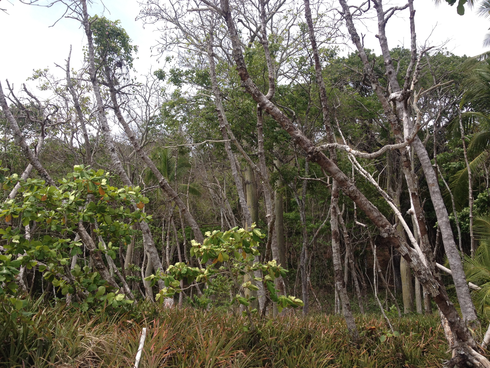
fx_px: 495
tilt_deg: +19.6
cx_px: 245
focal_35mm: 35
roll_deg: -1.8
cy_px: 184
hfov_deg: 52.6
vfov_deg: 40.7
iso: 50
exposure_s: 1/920
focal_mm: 4.28
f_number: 2.4
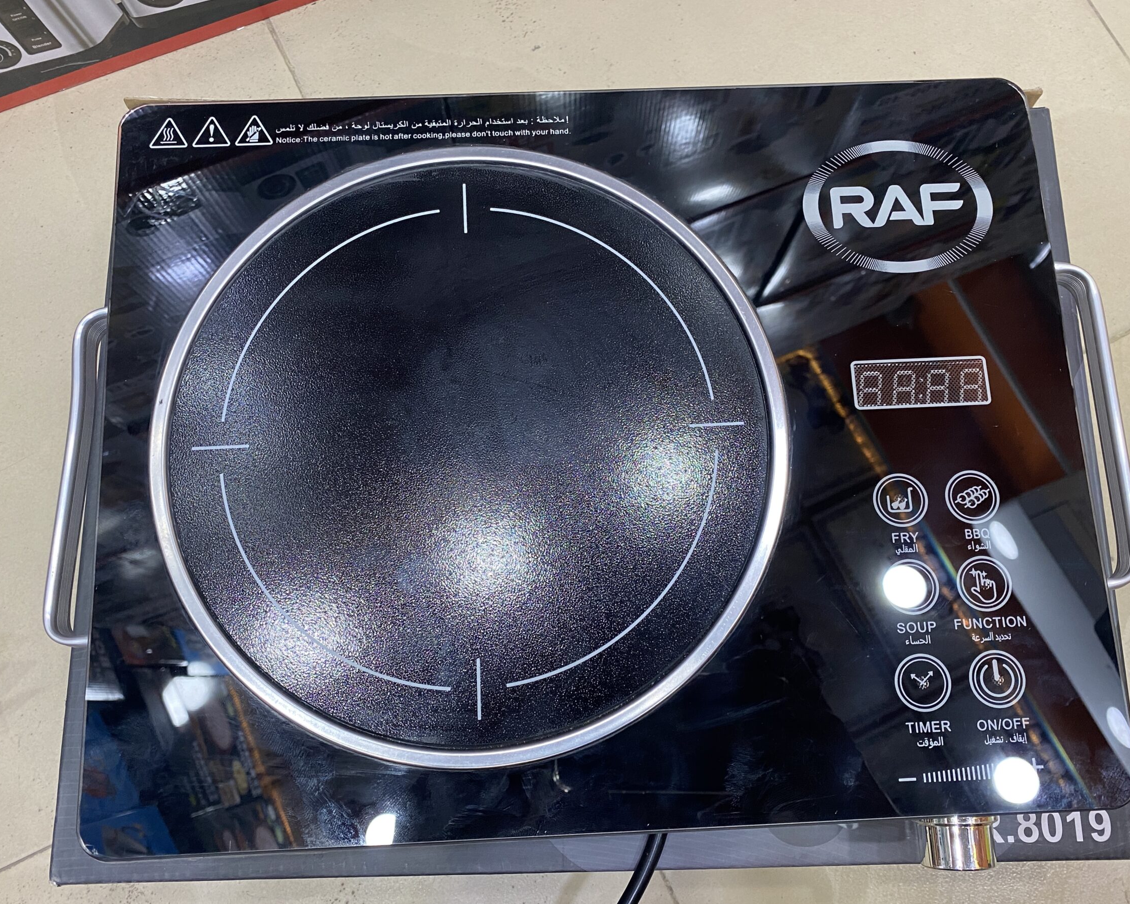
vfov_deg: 50.0
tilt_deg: -76.4
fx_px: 970
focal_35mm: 29
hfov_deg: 60.4
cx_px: 591
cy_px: 476
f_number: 1.8
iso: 160
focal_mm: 4.25
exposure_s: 1/50
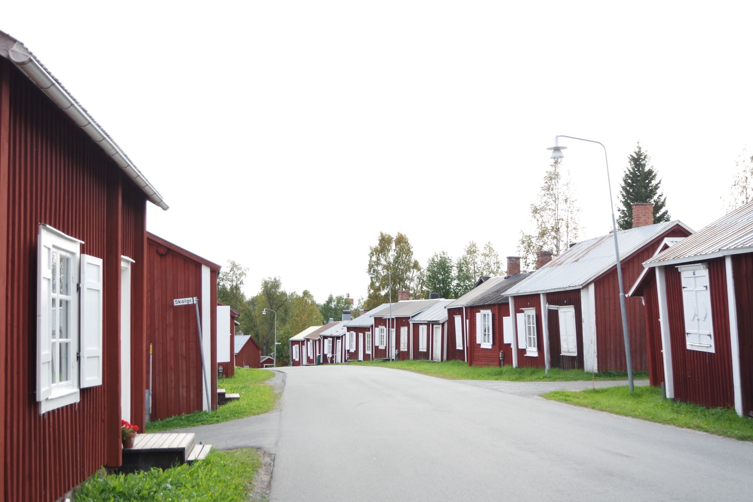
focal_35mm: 44
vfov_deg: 30.5
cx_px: 376
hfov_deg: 44.5
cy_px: 251
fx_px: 920
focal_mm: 29
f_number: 4.5
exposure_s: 1/100
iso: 100
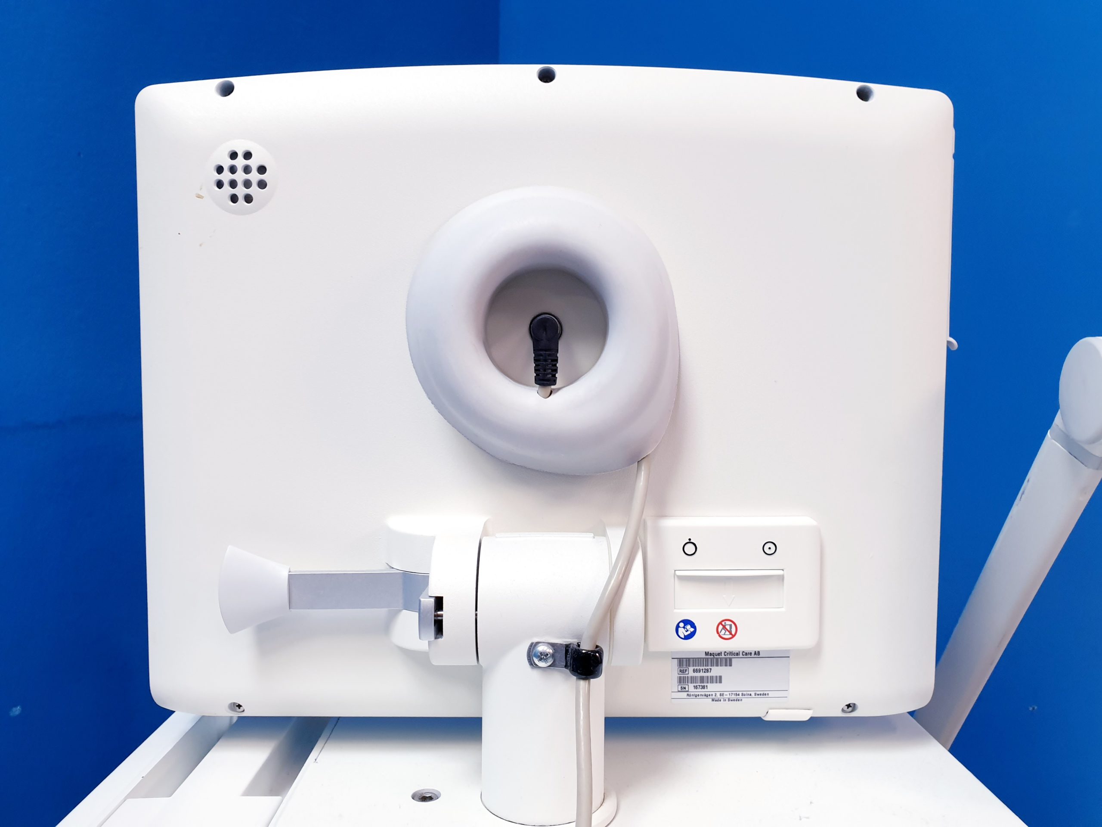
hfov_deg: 67.3
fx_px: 828
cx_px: 551
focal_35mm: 26
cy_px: 414
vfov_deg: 53.1
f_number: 2.4
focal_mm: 4.3
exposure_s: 1/50
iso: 125
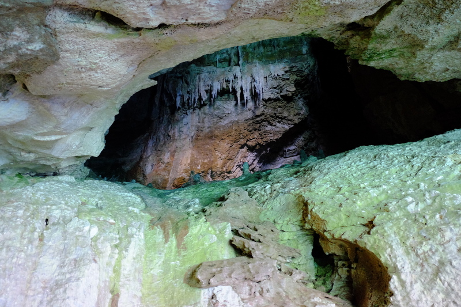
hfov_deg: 54.4
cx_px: 230
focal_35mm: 35
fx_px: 448
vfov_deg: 37.8
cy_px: 154
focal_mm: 23
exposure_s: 1/60
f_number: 2
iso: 2500
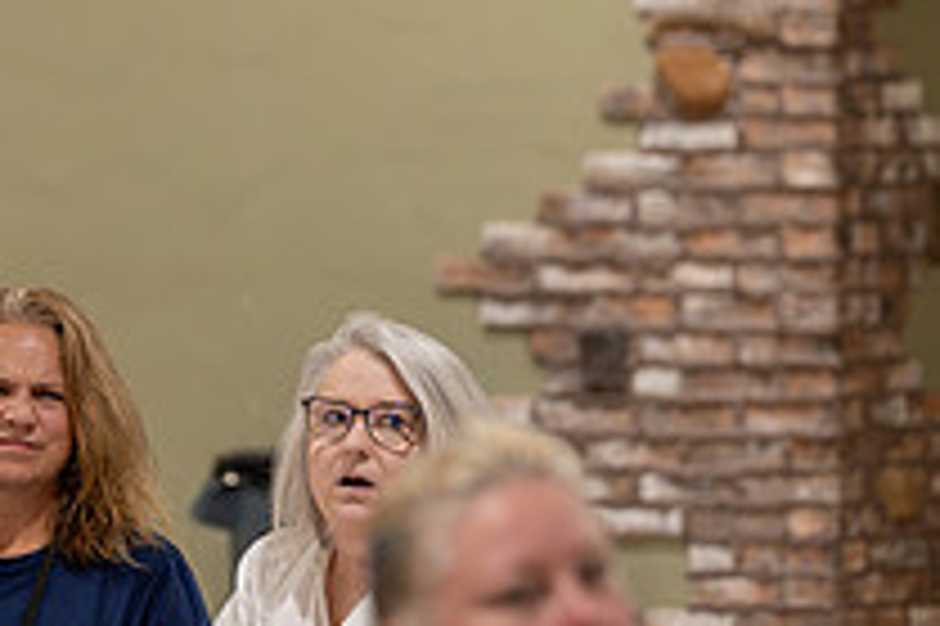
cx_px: -72
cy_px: 480
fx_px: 10879
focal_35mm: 417
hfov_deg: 4.9
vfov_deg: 3.3
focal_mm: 150
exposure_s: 1/400
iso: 2000
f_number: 3.5
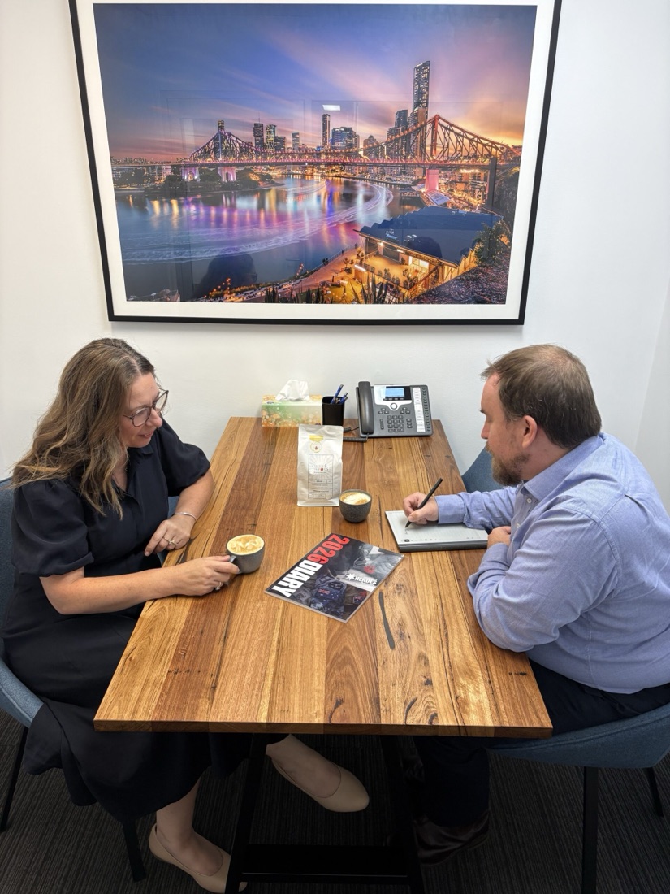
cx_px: 335
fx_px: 671
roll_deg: -0.1
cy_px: 447
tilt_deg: -22.3
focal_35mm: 26
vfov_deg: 67.3
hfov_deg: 53.1
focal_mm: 5.96
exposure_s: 1/100
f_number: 1.6
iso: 125
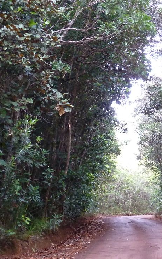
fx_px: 572
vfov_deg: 25.5
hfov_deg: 15.8
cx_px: 163
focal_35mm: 81
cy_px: 155
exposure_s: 1/30
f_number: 3.5
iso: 200
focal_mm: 5.7
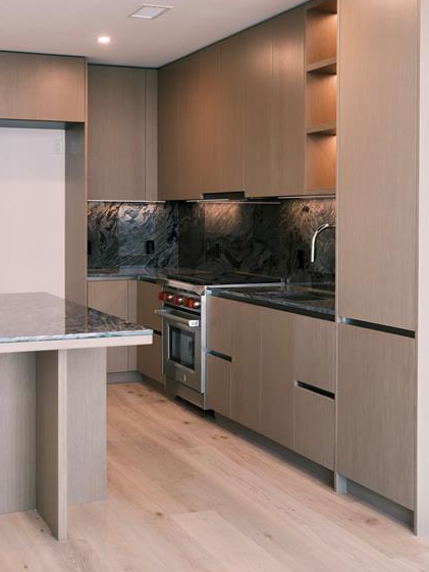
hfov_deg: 29.1
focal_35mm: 50
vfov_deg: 38.1
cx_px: 182
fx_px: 826
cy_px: 233
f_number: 3.5
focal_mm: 25.5
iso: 640
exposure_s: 1/100
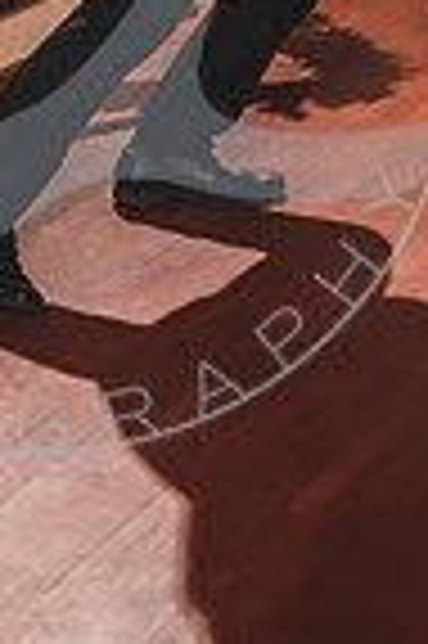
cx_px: 243
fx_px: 2360
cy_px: -306
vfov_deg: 14.5
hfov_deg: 10.4
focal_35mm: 132
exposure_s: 1/160
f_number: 2.8
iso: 400
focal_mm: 42
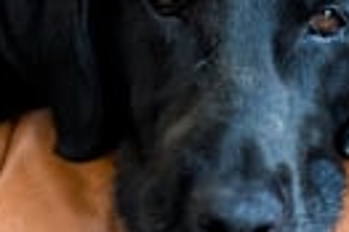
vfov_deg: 7.5
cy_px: 21
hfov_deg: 11.2
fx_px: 1772
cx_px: 240
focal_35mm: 183
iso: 400
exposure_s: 1/250
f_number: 2
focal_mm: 50
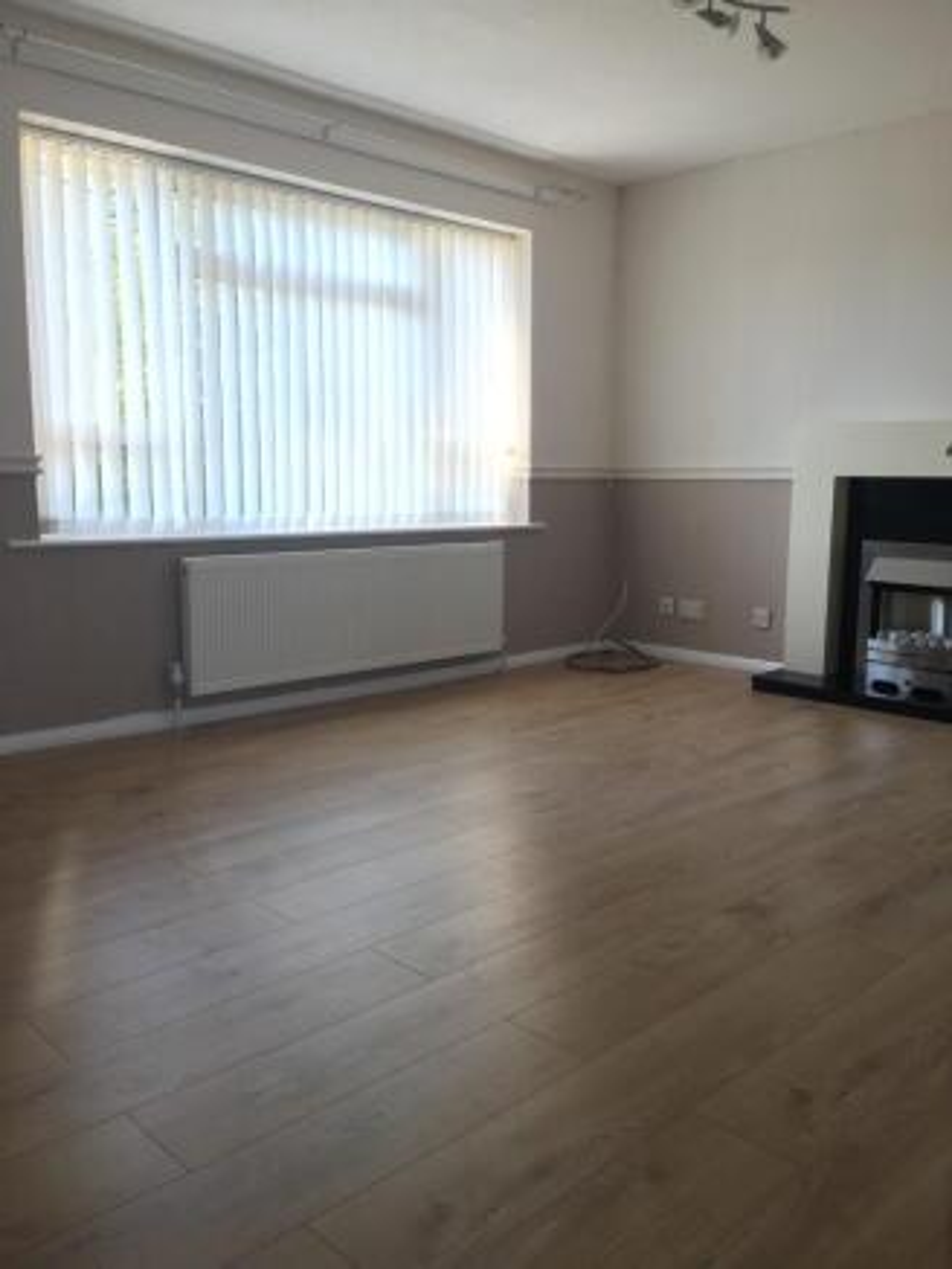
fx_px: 1063
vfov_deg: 61.6
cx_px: 476
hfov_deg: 48.2
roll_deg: -1.1
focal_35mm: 29
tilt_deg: -7.9
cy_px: 634
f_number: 2.2
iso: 25
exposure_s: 1/50
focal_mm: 4.15
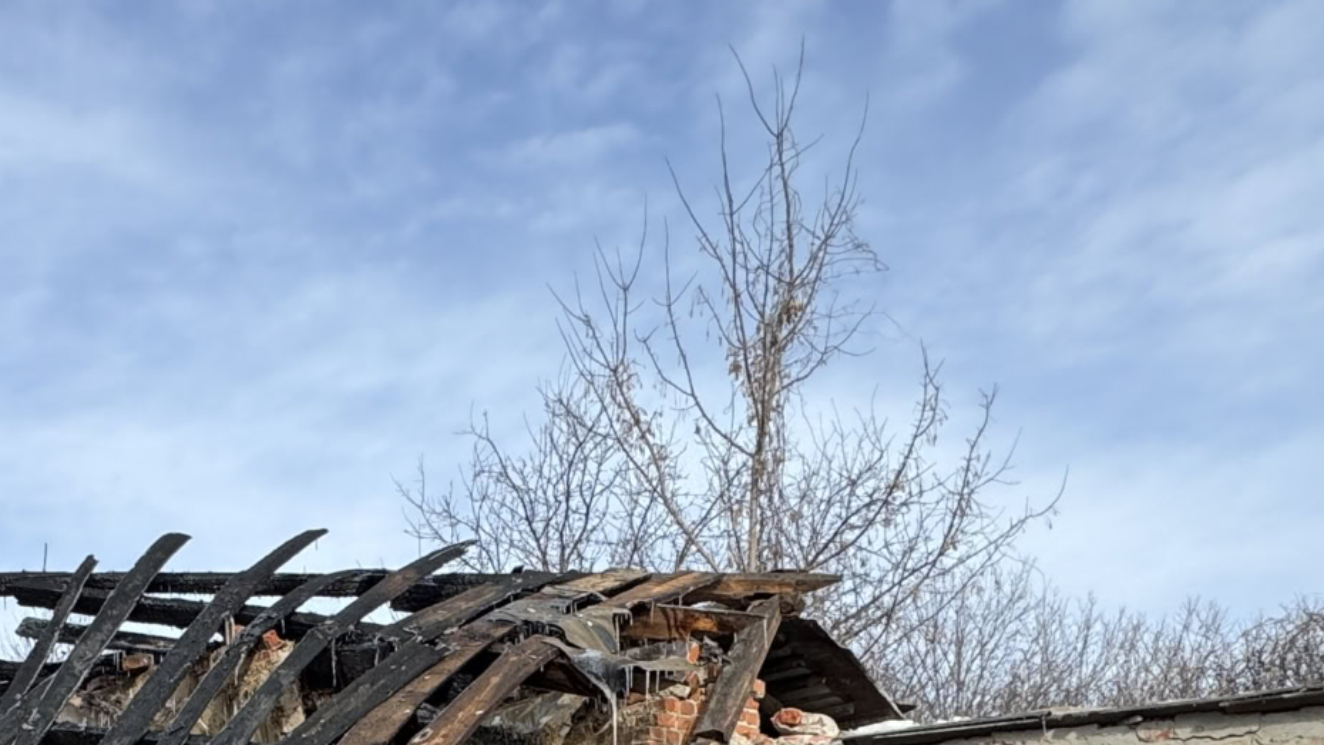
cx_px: 172
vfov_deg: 22.9
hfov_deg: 44.7
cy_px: 1121
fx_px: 1474
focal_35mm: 42
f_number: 2.2
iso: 40
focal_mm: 2.2
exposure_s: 1/1126
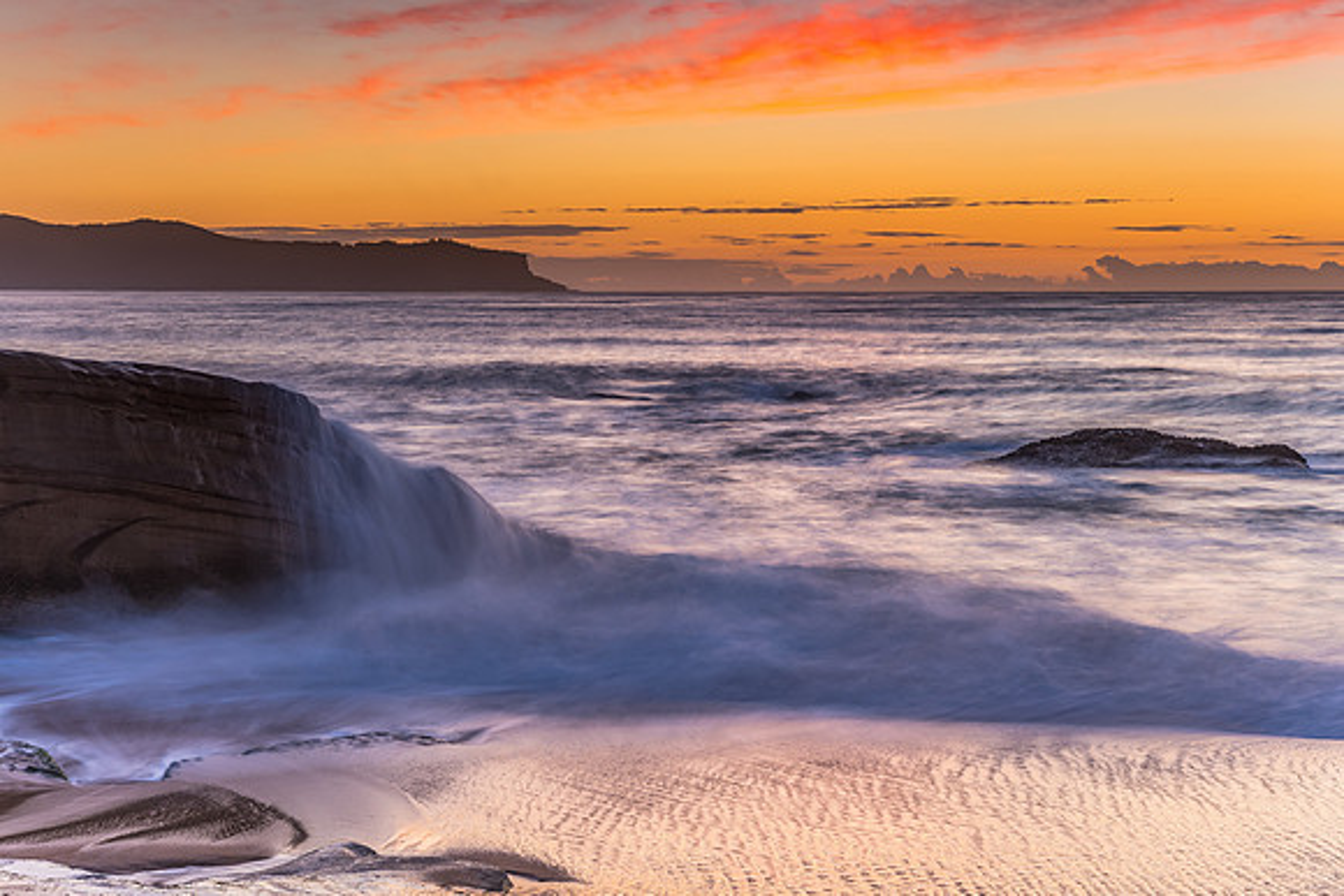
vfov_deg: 21.2
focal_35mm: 64
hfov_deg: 31.4
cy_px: 448
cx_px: 672
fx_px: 2394
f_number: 10
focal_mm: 42
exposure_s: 2
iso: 50
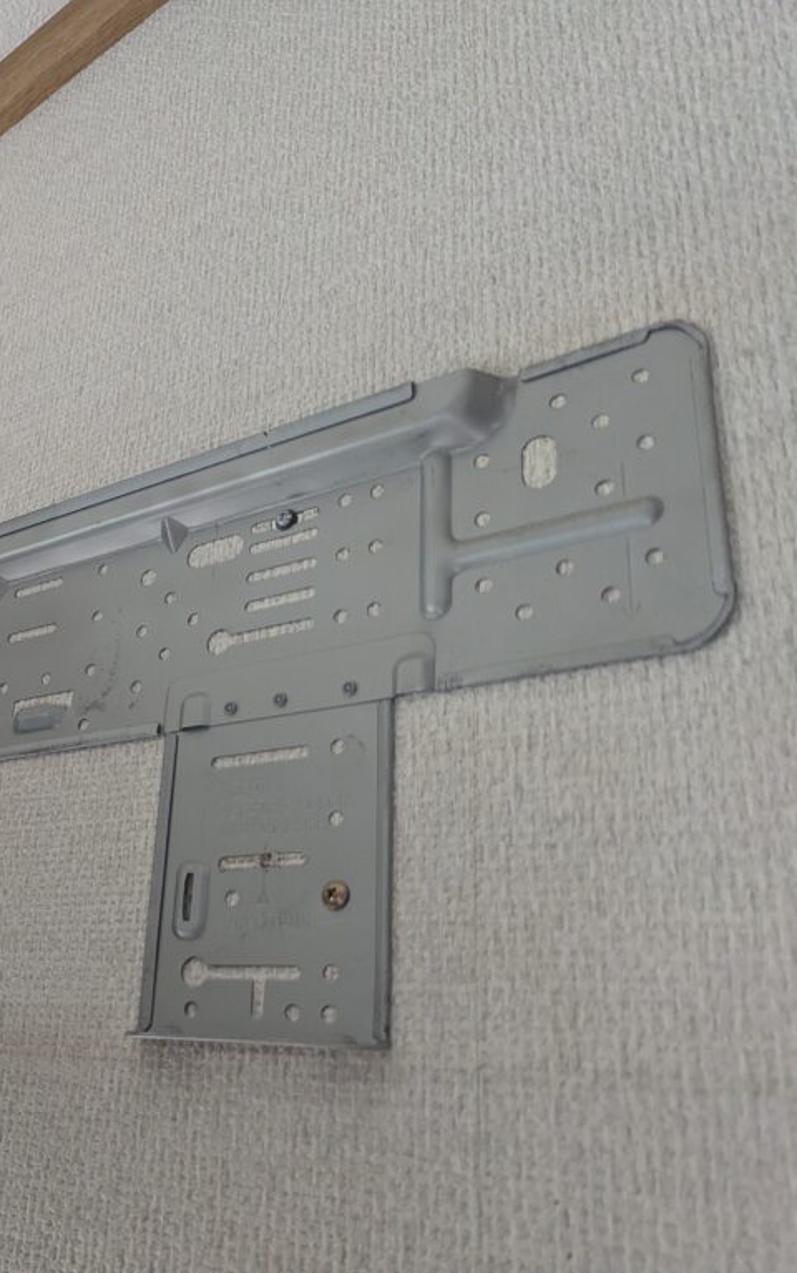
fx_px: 1181
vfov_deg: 56.7
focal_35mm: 34
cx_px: -42
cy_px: 636
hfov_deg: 33.4
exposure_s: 1/128
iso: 547
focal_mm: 6.81
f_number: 1.85
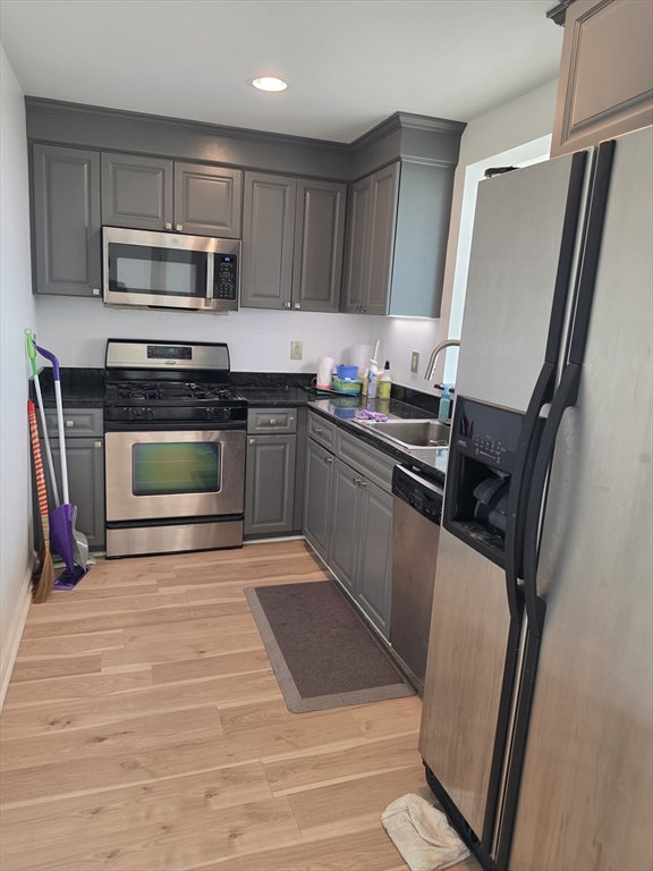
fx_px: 578
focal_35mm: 23
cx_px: 326
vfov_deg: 73.9
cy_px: 436
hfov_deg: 58.9
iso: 125
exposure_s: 1/120
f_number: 1.4
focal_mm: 6.5
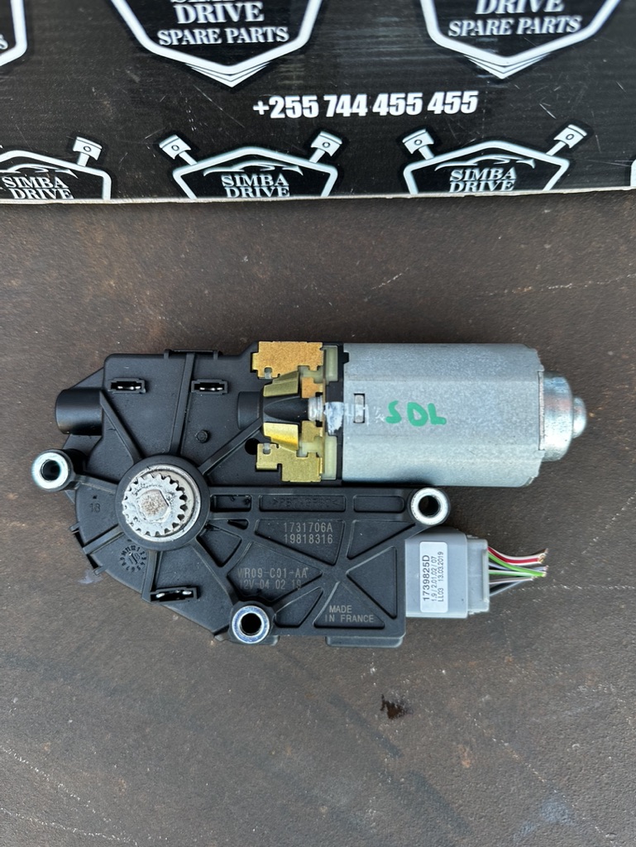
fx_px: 587
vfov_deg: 71.6
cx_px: 318
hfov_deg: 56.9
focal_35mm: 24
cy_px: 424
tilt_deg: -88.4
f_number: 1.78
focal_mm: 6.86
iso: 100
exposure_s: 1/121
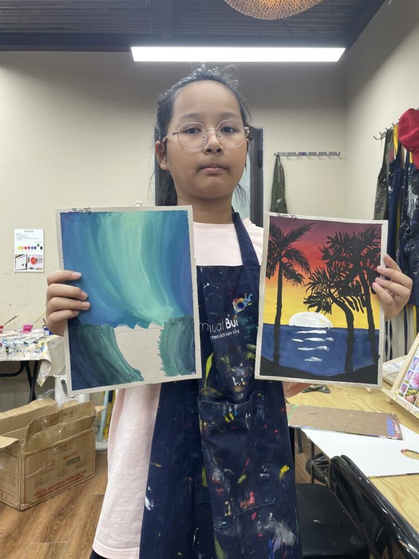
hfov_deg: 53.1
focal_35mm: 26
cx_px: 210
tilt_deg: -0.4
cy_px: 280
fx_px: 420
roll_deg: -0.1
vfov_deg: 67.3
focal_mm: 4.2
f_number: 1.6
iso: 50
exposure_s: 1/100
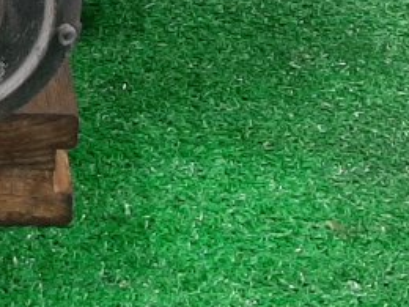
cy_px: -468
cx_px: -157
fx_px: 1701
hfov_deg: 13.1
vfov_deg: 9.1
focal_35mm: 144
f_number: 1.7
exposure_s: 1/50
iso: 157
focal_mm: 3.93
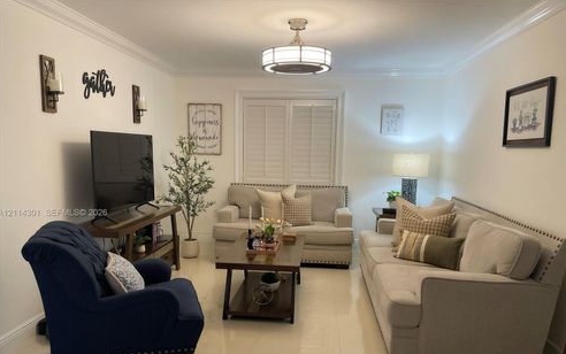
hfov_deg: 66.4
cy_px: 213
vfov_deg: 44.3
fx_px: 432
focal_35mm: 28
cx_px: 283
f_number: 1.6
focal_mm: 4.2
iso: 160
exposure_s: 1/60
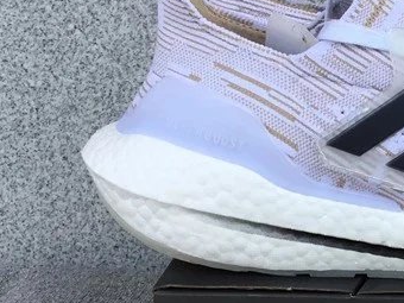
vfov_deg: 18.0
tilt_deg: -17.5
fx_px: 957
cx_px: 434
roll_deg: -0.7
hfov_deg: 22.6
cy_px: 195
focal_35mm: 82
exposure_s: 1/491
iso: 25
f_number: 2.4
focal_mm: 3.3
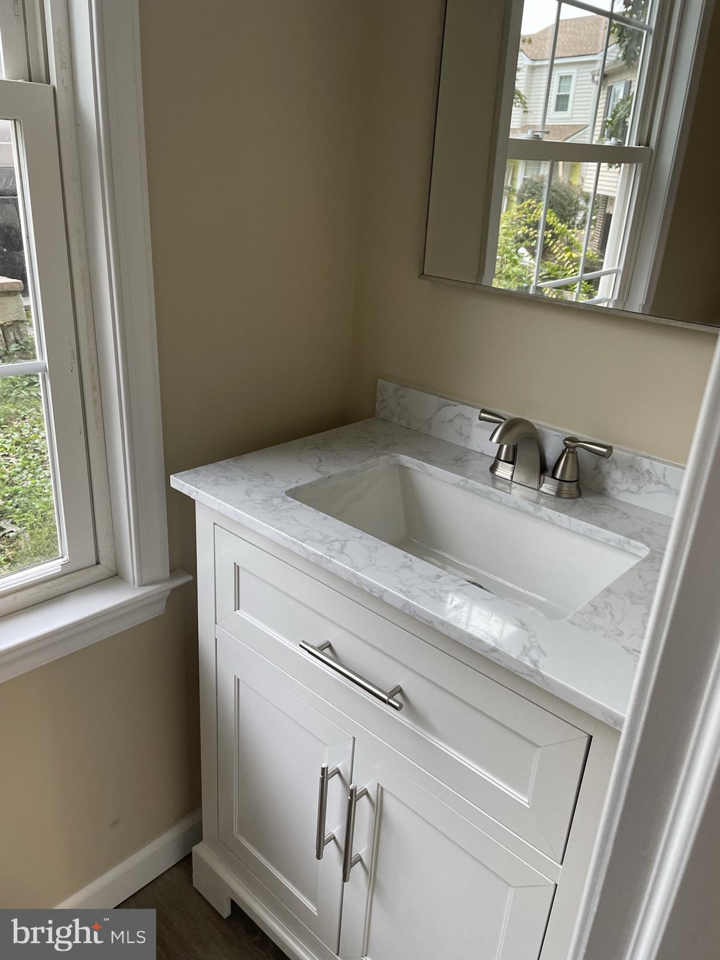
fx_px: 721
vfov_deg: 67.3
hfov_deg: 53.1
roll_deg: -4.5
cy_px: 480
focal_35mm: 26
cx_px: 360
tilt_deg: -20.4
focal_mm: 4.2
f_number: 1.6
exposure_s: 1/120
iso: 125
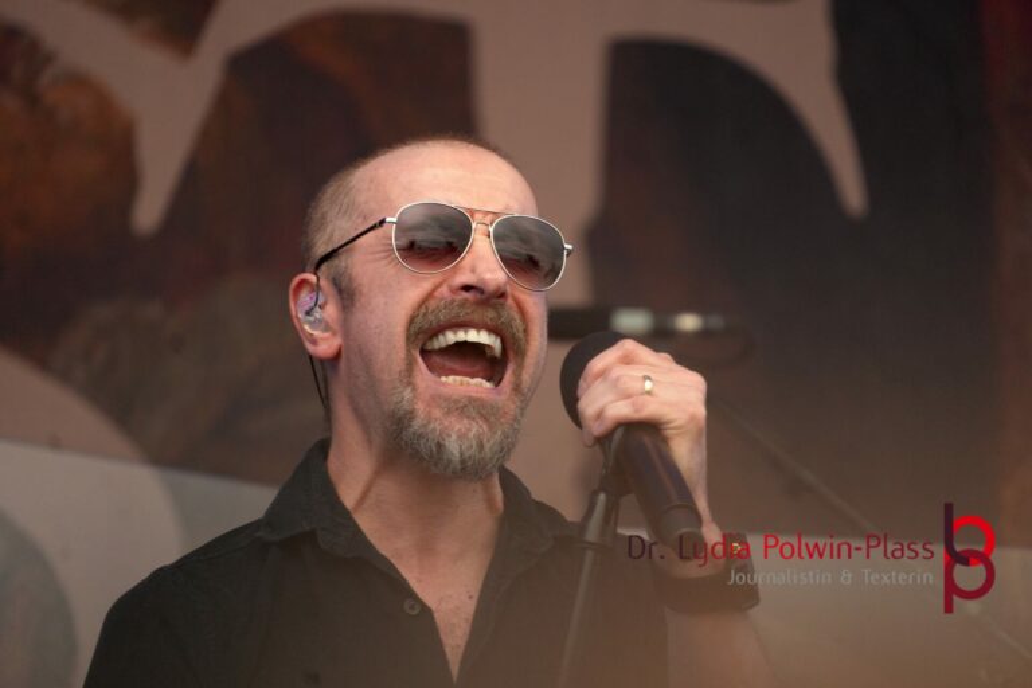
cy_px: 344
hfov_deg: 4.9
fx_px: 12125
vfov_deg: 3.3
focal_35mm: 423
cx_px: 516
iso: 1250
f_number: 6.3
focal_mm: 282
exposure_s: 1/500
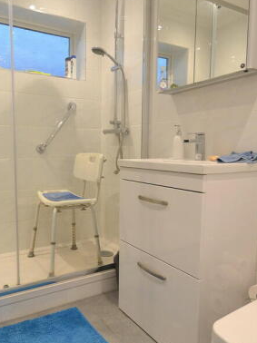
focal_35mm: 25
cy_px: 170
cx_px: 98
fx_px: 248
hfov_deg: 54.3
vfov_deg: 69.4
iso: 560
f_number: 3.5
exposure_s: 1/60
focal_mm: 10
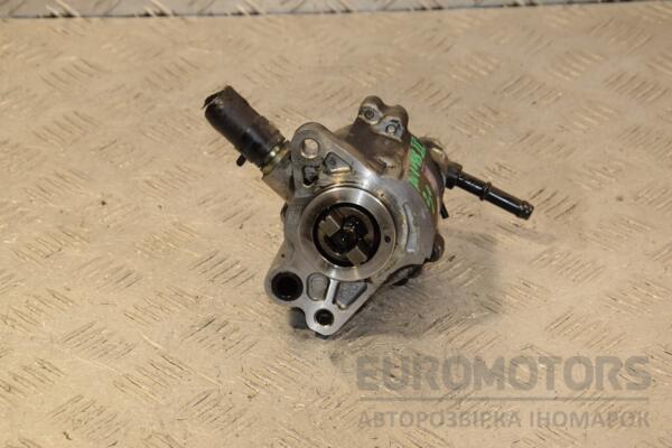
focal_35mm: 105
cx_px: 336
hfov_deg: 19.5
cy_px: 224
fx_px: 1960
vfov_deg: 13.0
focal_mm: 70
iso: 800
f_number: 8
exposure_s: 1/200
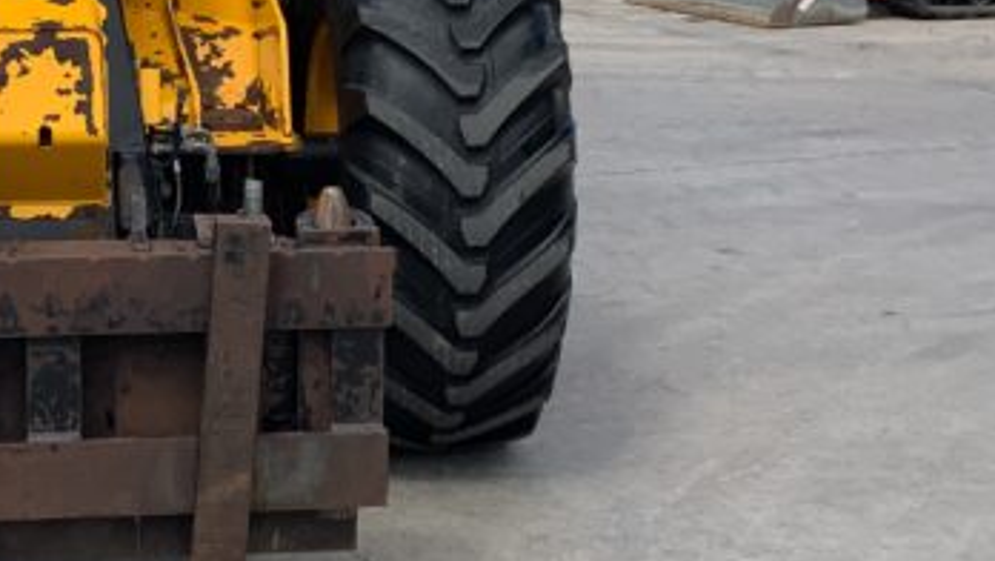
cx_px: 200
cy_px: 137
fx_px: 2454
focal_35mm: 93
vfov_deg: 13.0
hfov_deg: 22.6
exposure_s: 1/1490
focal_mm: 3
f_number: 1.8
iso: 16
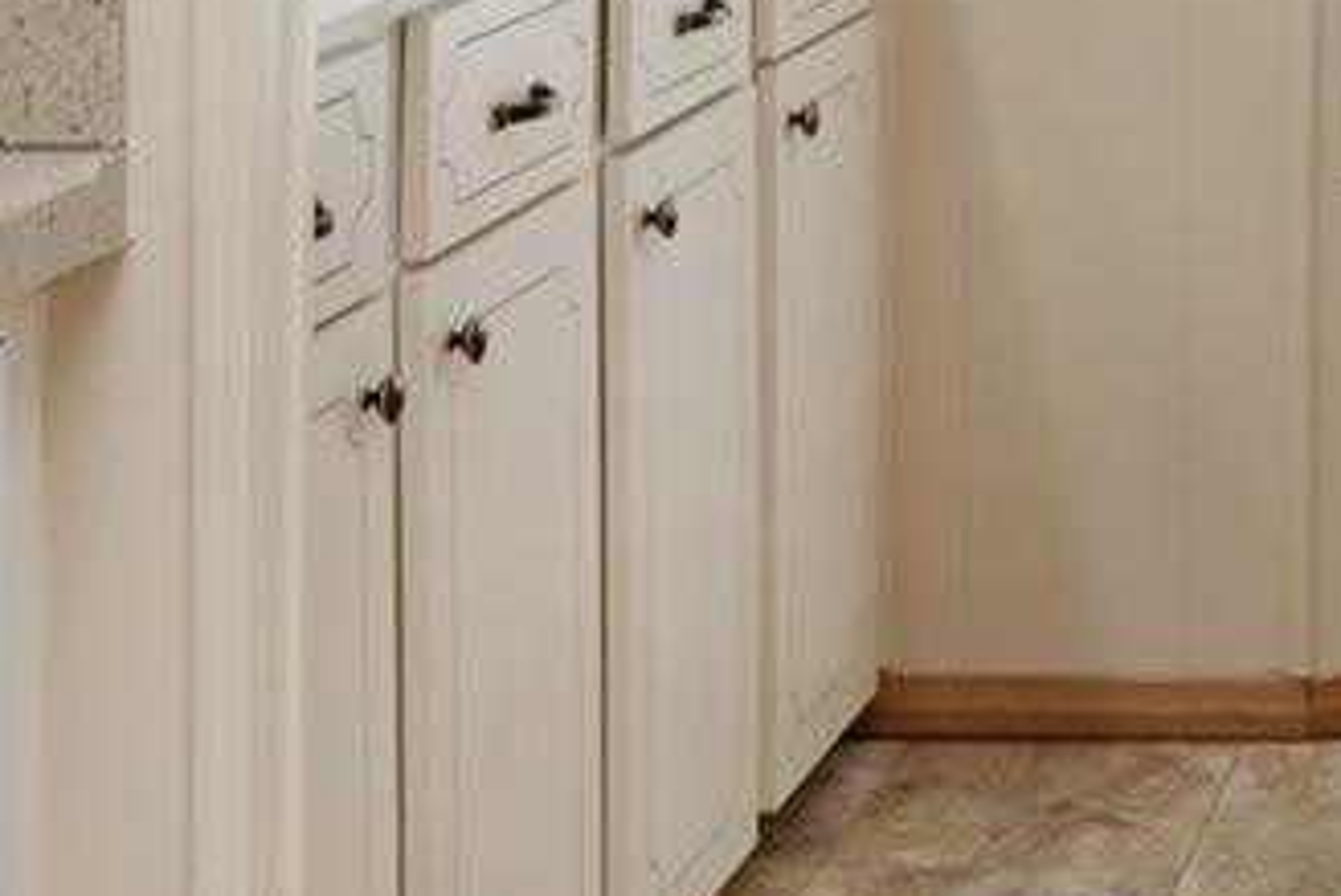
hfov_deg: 16.2
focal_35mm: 119
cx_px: 1758
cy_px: -597
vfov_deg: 10.9
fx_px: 4442
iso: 250
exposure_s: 1/3
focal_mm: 16.3
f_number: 8
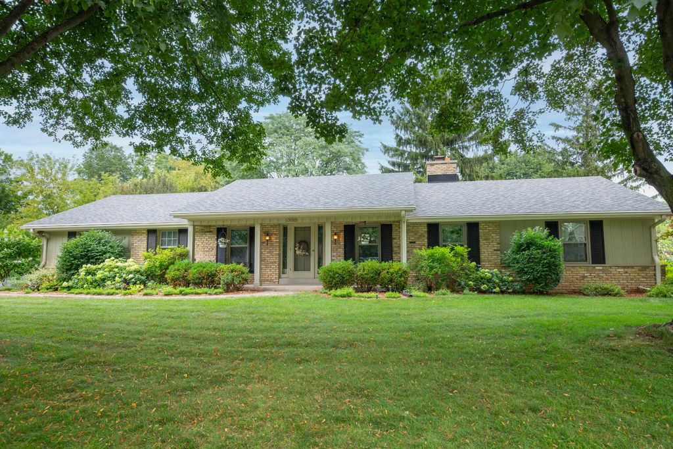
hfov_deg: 78.6
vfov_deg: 57.2
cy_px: 224
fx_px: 411
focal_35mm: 22
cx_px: 336
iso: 320
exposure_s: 1/100
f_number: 8
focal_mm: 22
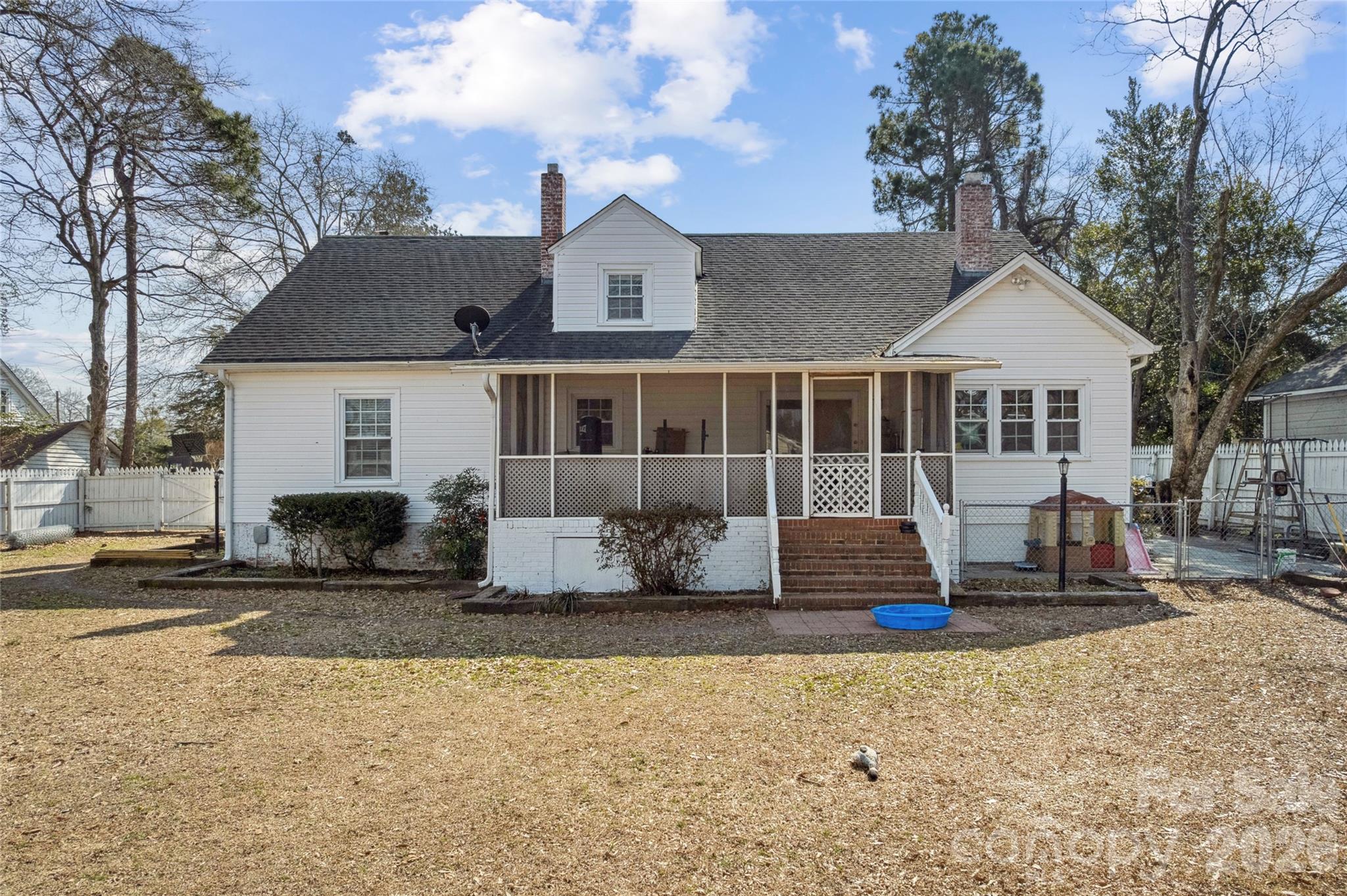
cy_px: 448
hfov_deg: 78.6
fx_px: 823
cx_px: 674
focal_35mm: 22
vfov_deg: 57.2
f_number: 2.8
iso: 100
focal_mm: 8.4
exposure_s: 1/400
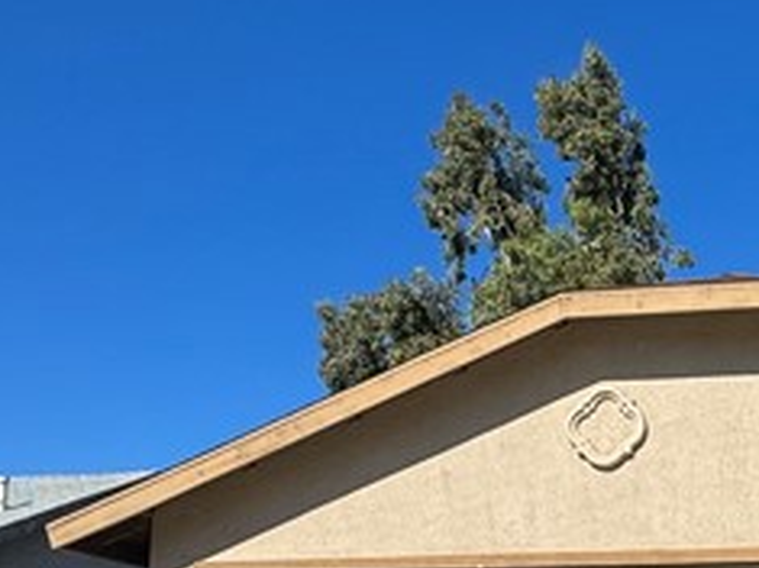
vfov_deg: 23.2
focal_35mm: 61
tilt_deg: +8.1
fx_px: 1337
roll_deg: -0.3
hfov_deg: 29.0
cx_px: 814
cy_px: 542
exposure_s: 1/4367
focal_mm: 2.22
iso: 50
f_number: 2.2
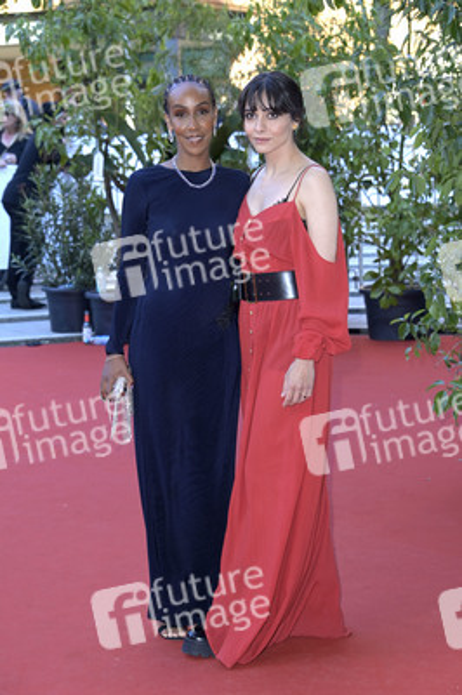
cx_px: 231
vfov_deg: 22.6
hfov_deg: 15.2
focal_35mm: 90
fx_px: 1735
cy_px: 348
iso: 640
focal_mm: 90
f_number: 6.3
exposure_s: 1/200
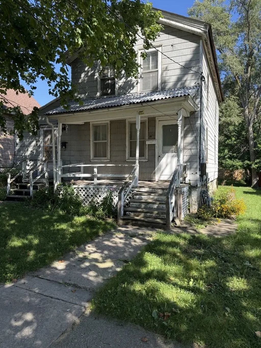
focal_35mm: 24
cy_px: 174
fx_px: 241
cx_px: 130
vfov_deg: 71.6
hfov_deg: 56.8
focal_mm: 6.76
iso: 100
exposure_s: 1/1437
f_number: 1.78
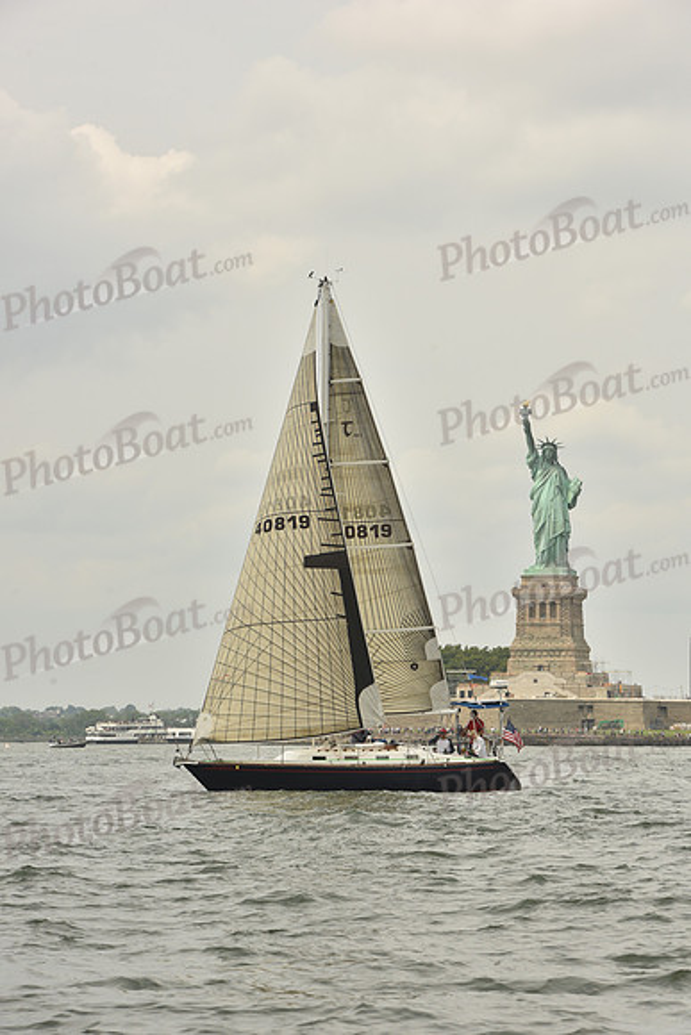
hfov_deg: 12.2
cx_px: 346
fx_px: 3222
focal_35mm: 112
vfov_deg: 18.3
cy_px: 518
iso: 250
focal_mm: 112
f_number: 11
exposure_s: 1/640
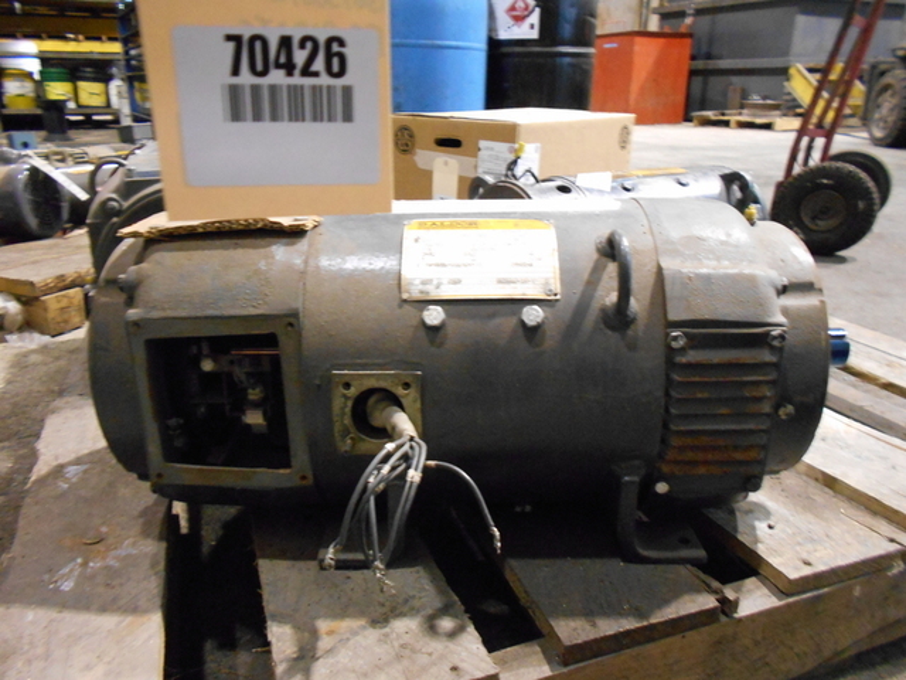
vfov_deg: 53.1
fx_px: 680
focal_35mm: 26
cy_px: 340
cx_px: 453
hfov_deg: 67.3
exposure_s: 1/20
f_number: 3.2
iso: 800
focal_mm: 4.6
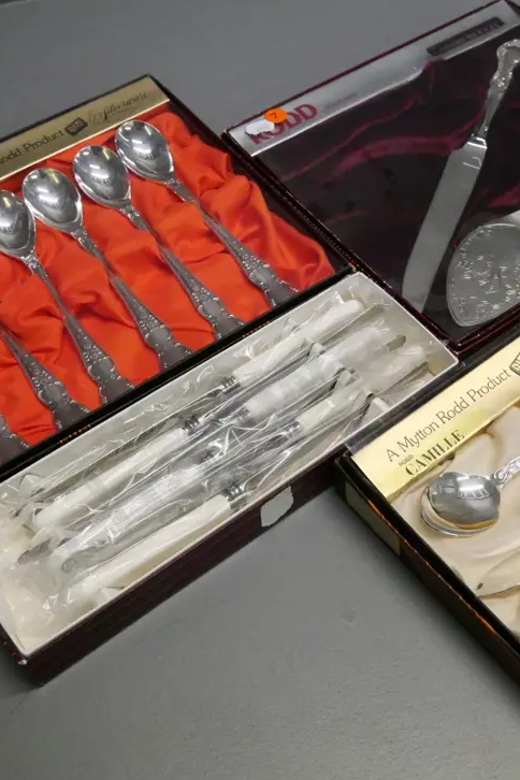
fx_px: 953
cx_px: 313
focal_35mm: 44
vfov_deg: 44.5
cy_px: 372
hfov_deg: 30.4
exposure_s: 1/500
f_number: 5
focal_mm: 15
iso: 3200
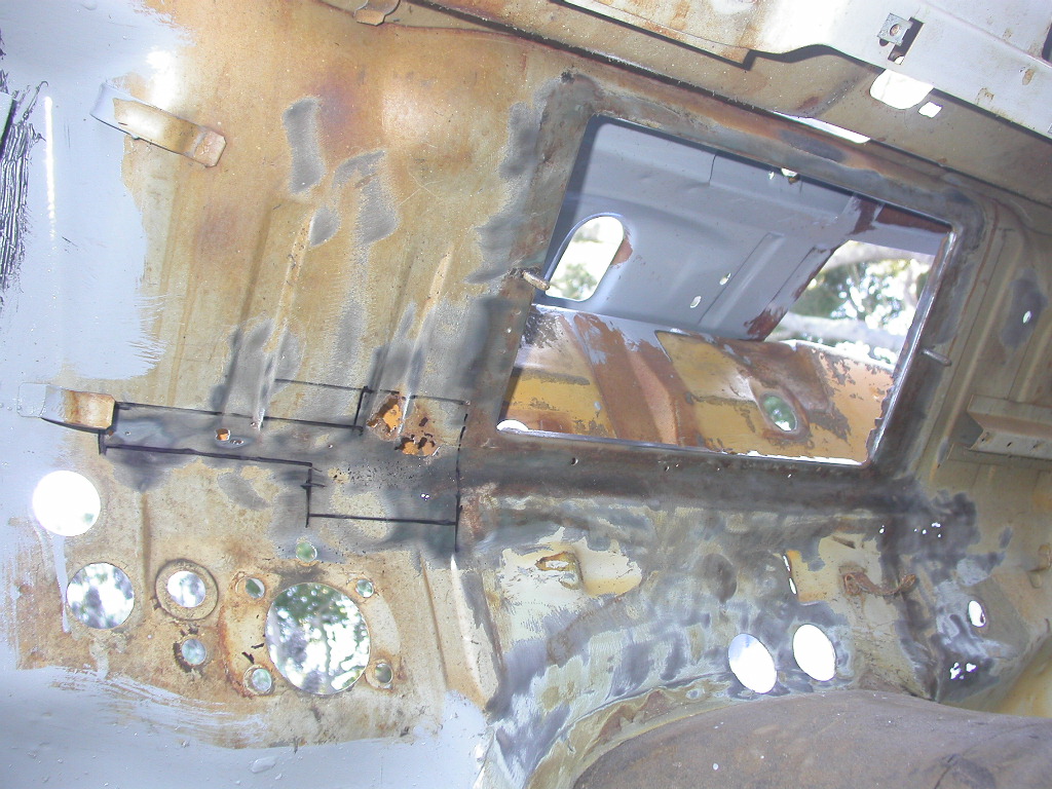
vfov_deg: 37.7
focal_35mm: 38
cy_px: 394
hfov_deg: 49.0
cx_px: 526
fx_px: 1155
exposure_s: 1/30
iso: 100
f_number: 2.6
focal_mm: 7.85
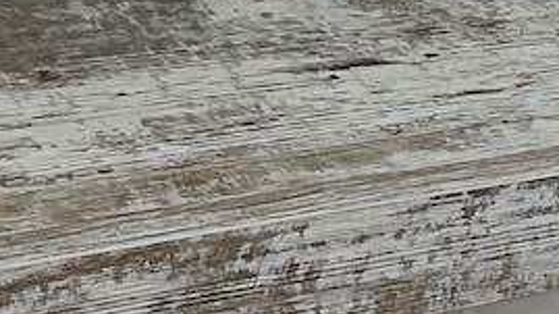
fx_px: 2341
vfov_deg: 6.7
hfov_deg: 13.6
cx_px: 143
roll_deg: +0.9
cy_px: -721
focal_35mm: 158
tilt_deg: +10.0
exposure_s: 1/100
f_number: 1.6
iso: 80
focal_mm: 4.2
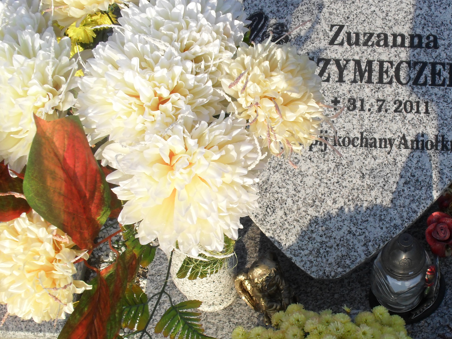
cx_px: 337
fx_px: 731
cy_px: 228
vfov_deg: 25.9
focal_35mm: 56
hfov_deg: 33.7
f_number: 8.4
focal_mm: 6.3
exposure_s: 1/125
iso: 100
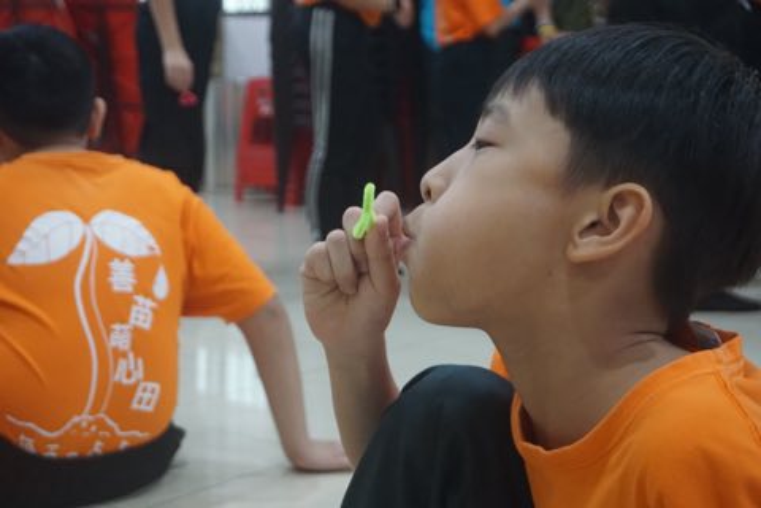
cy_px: 254
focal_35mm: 62
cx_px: 380
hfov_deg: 32.6
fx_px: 1300
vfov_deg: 22.1
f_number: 5.6
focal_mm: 41
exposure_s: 1/80
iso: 3200
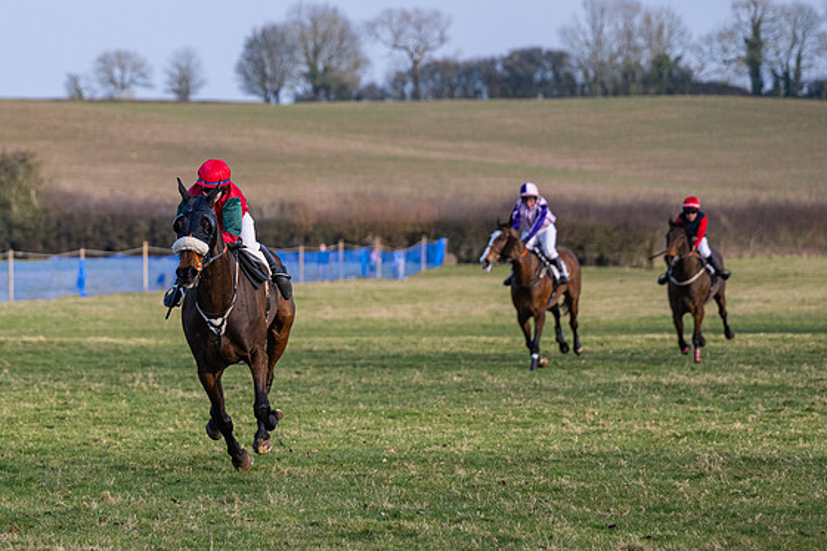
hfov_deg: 8.2
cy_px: 269
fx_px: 5764
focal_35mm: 251
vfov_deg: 5.5
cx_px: 60
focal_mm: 120
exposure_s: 1/3200
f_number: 2.8
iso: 400
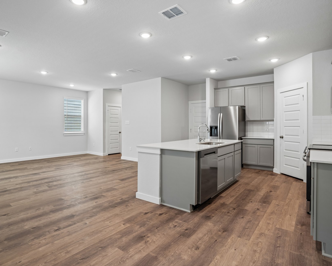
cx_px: 157
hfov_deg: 80.3
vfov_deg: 68.1
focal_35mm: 20
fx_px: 197
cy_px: 128
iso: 400
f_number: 8
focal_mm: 17
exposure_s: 1/15
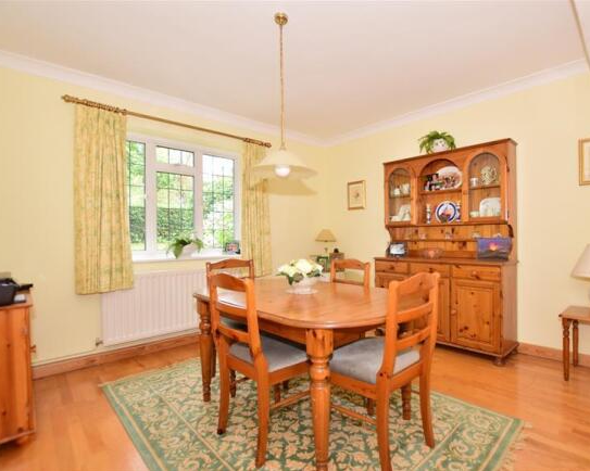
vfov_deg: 76.9
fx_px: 297
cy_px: 236
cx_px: 332
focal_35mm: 17
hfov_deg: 89.2
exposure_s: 1/25
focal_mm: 10
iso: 200
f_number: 5
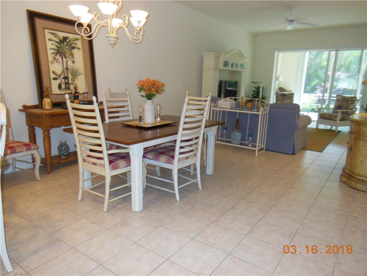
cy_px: 138
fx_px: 265
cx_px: 184
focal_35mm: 25
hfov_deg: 69.4
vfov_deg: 54.9
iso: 320
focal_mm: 4.5
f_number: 3.5
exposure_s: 1/25
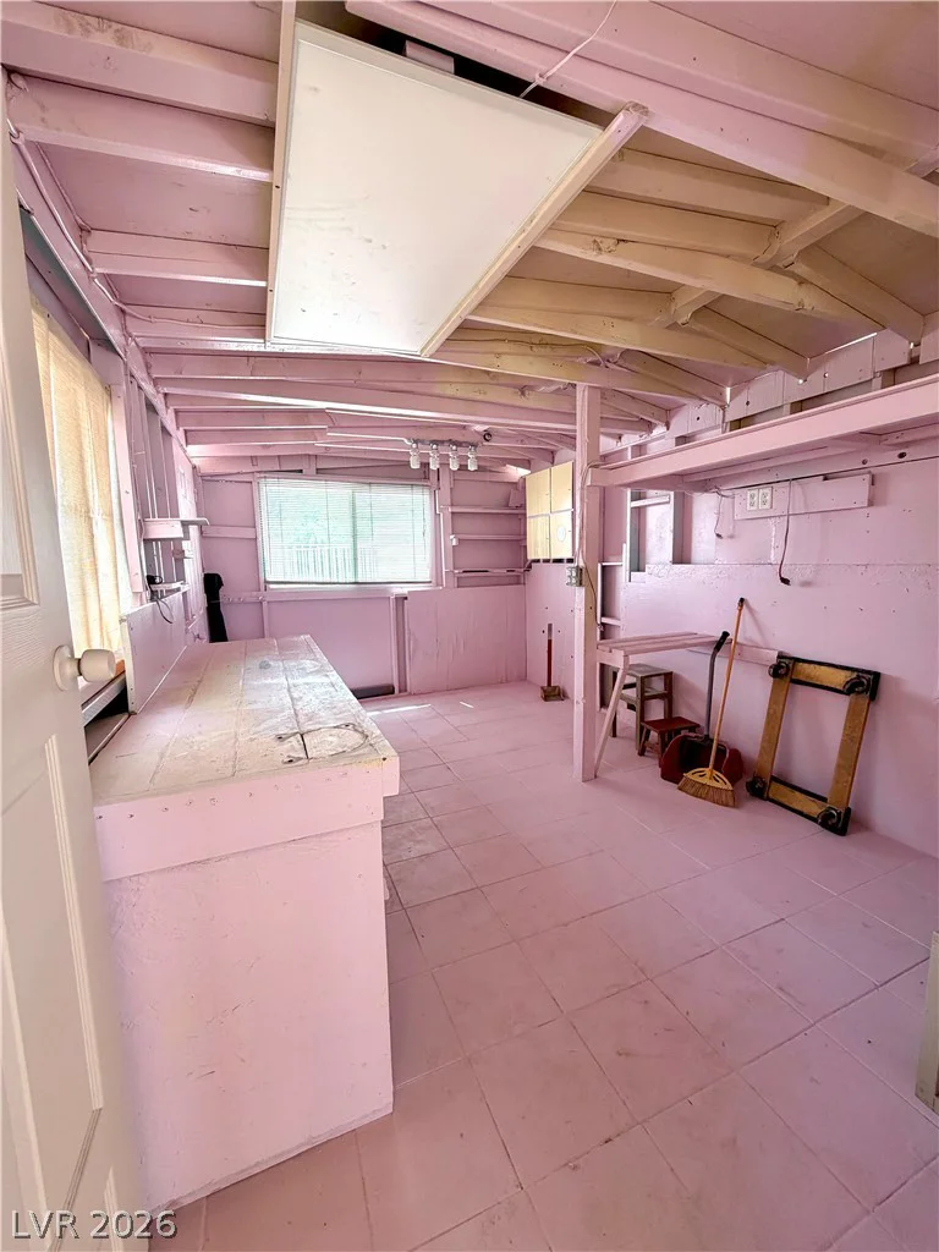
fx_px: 506
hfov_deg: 85.7
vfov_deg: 102.1
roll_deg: +1.5
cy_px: 626
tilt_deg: -6.8
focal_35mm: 14
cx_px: 470
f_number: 2.2
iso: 100
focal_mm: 2.22
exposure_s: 1/121
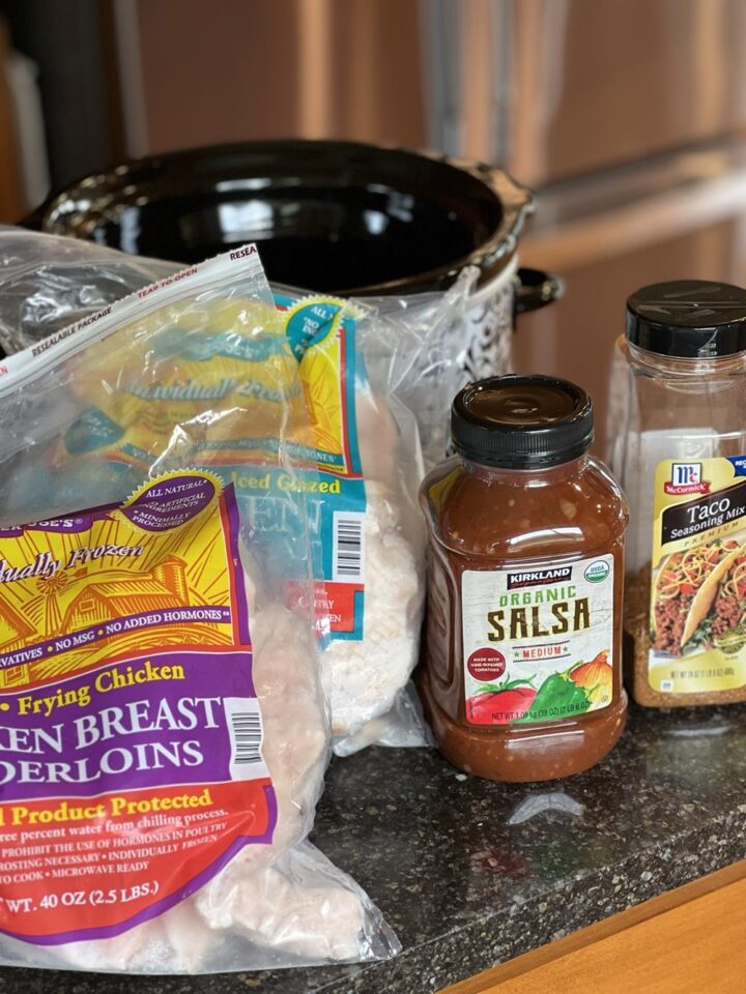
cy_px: 497
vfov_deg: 25.3
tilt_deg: -25.1
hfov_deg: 19.1
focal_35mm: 77
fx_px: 2213
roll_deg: +2.3
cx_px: 373
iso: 125
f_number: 2.8
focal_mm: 9
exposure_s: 1/40
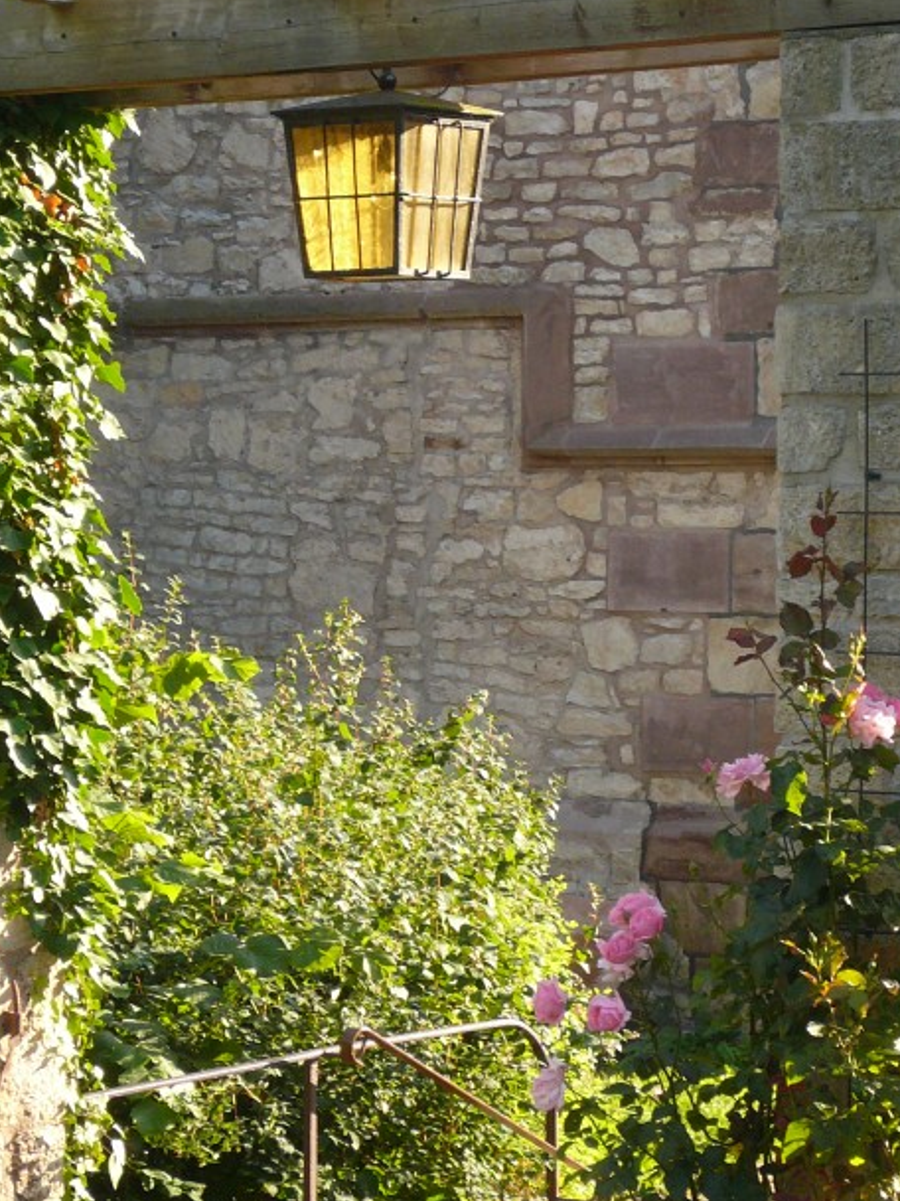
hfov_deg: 12.3
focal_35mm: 120
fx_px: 4160
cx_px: 440
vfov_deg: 16.4
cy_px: 654
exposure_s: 1/100
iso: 100
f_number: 4.5
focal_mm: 12
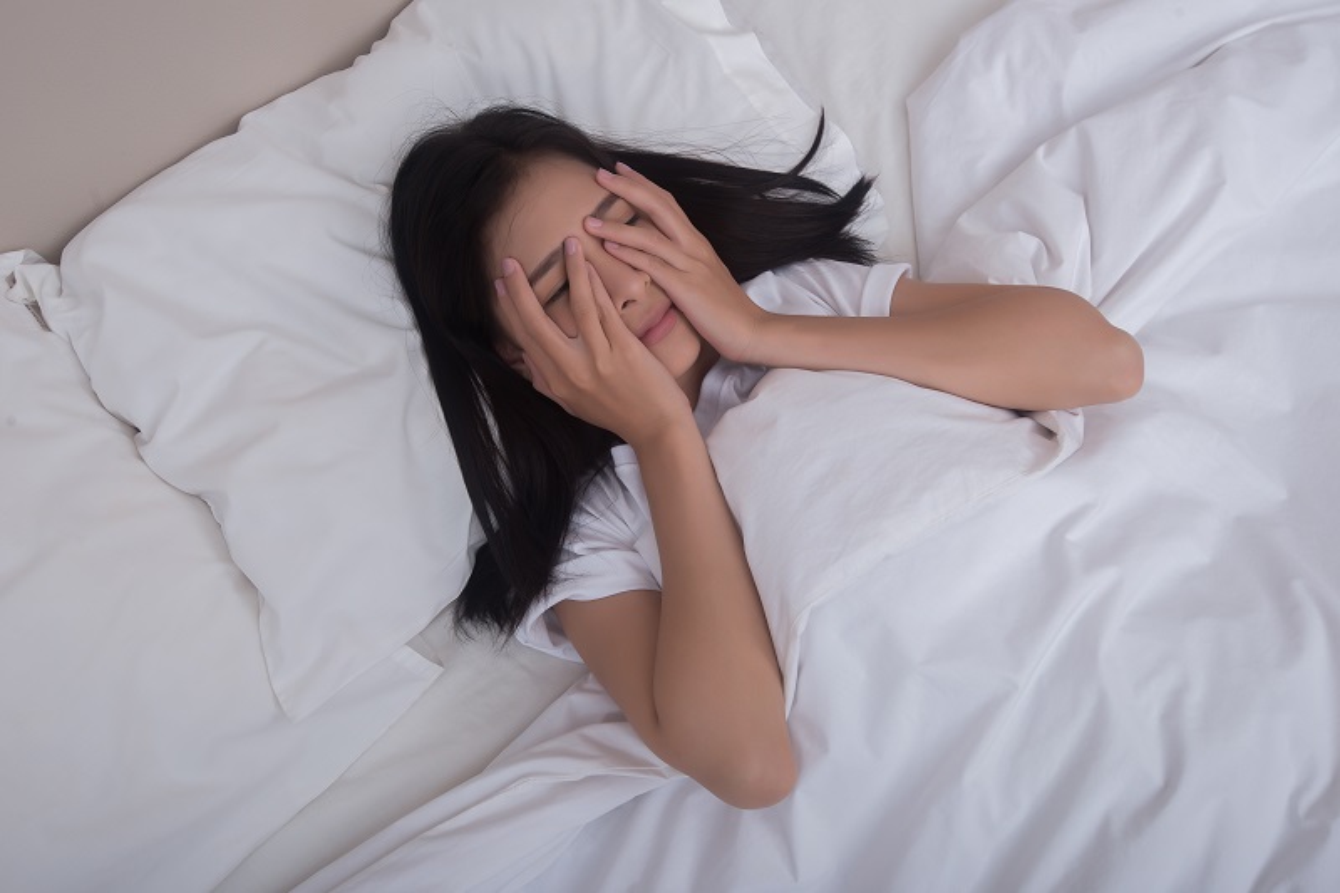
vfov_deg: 37.8
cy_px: 446
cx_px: 670
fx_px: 1302
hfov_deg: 54.4
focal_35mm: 35
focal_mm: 35
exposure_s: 1/160
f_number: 11
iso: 100
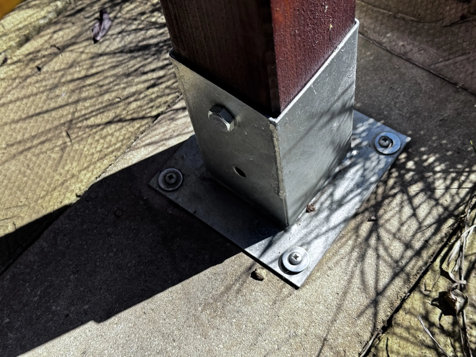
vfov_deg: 30.3
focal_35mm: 48
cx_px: 238
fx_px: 660
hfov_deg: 39.7
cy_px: 178
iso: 64
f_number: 1.78
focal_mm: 6.76
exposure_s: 1/3257
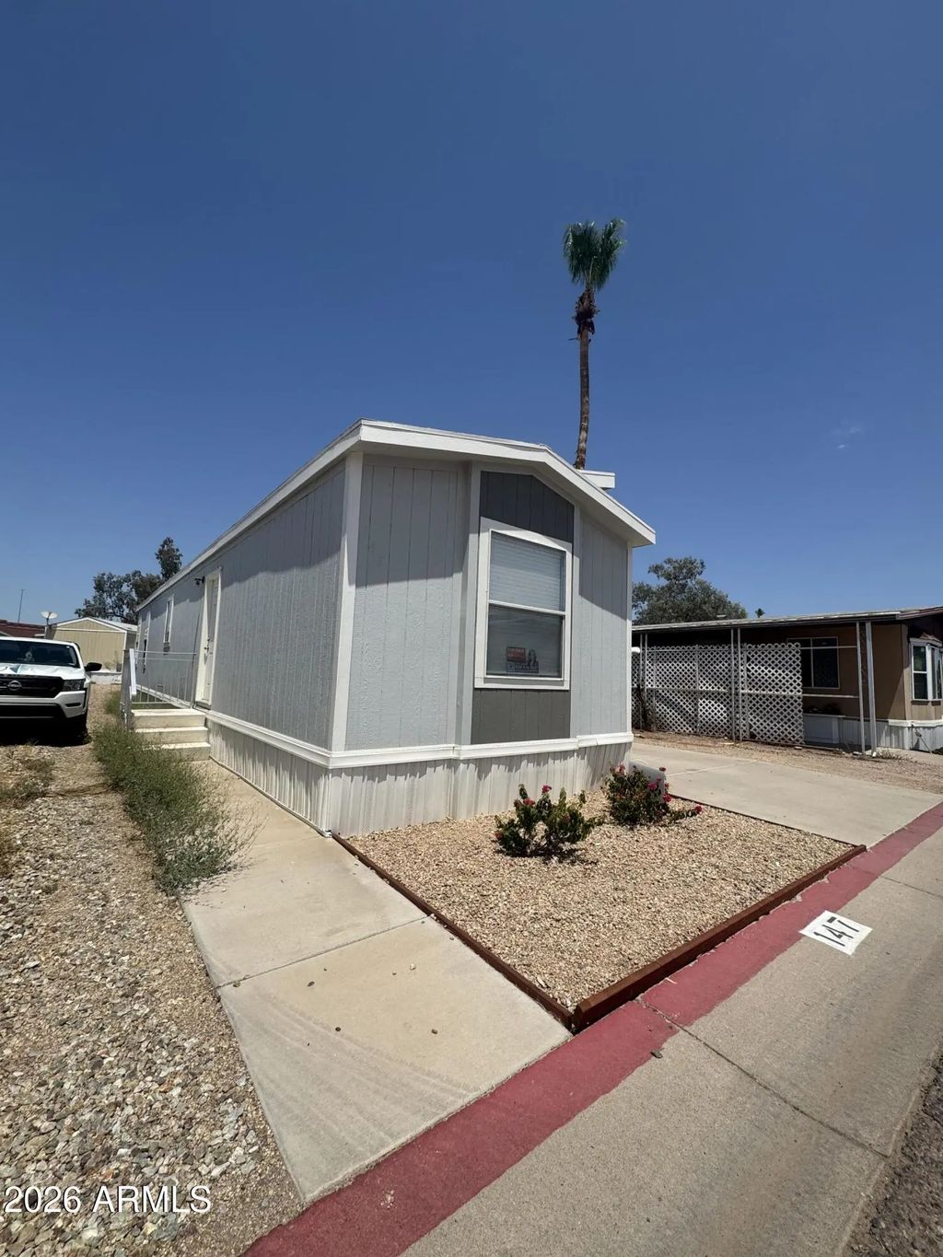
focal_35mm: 14
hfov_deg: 85.7
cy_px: 628
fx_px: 508
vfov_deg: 102.1
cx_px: 472
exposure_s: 1/3906
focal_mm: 2.22
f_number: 2.2
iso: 50
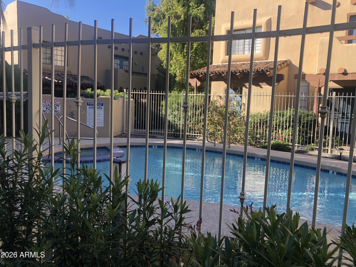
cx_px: 178
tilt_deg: -5.0
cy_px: 134
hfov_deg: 63.4
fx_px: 288
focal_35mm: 28
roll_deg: -2.8
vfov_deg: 49.7
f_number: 1.8
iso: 20
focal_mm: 3.99
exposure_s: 1/500
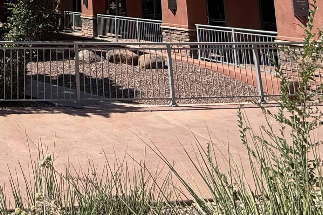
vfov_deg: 25.7
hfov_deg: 38.4
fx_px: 386
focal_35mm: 43
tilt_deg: +12.1
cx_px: -24
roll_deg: -2.8
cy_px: -80
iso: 50
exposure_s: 1/1399
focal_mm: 2.22
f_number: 2.2
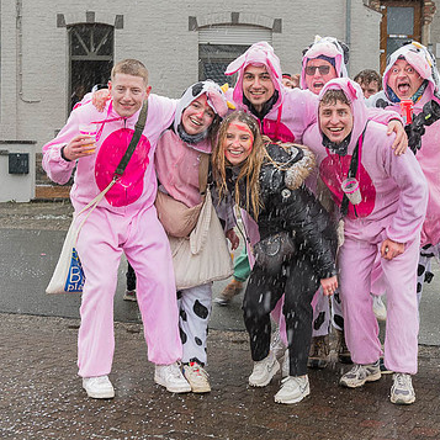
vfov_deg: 28.1
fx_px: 877
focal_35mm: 61
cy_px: 192
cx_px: 269
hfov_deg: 28.1
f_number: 5.6
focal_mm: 40
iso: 800
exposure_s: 1/100
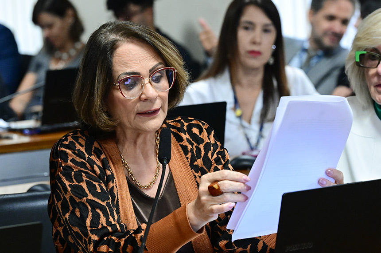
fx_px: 2134
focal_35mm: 202
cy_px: 126
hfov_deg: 10.2
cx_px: 190
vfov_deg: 6.8
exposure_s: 1/125
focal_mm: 135
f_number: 5.6
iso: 5000
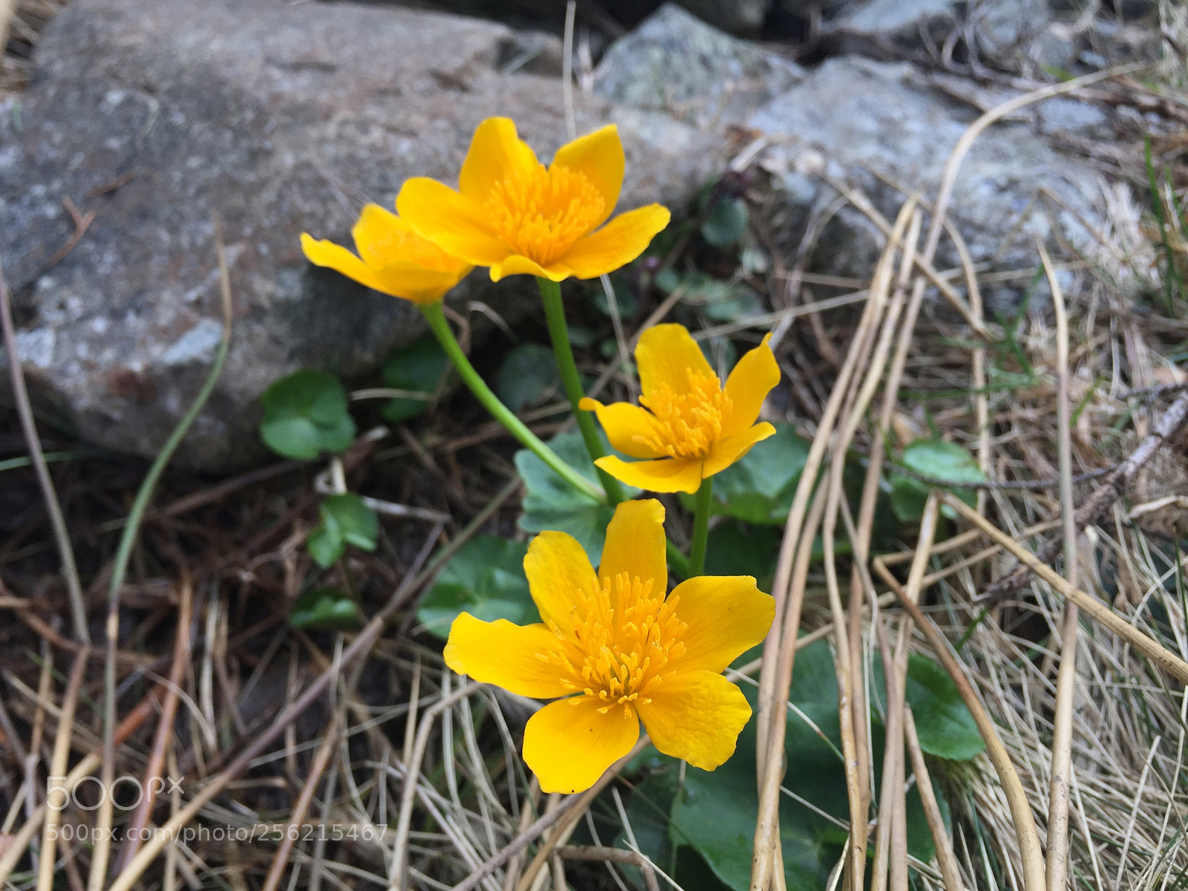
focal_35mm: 29
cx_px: 594
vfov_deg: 48.2
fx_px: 995
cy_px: 446
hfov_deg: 61.7
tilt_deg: -59.7
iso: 32
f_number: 2.2
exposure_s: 1/297
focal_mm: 4.15
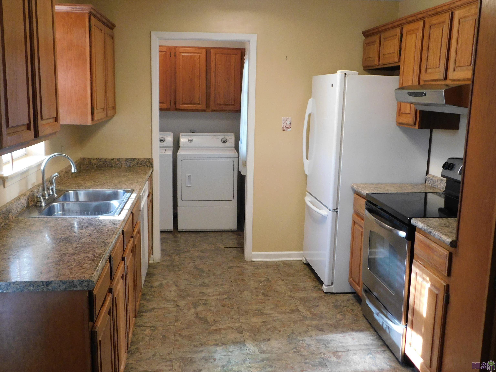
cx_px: 248
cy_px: 186
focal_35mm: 36
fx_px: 516
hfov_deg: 51.4
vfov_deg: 39.7
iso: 280
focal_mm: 6.3
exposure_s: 1/30
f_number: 3.5
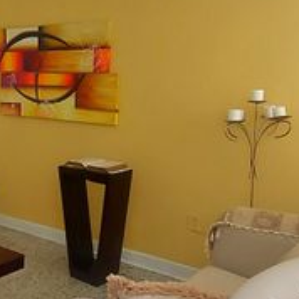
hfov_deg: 35.8
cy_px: 133
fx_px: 420
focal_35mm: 43
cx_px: 8
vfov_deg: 39.1
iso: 160
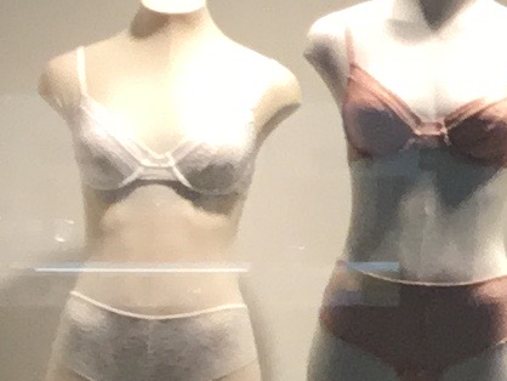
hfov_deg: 7.0
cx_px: 1688
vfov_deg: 6.1
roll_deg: +0.4
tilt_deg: +4.5
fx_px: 3546
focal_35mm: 242
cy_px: 109
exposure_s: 1/100
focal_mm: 3.3
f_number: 2.4
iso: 40
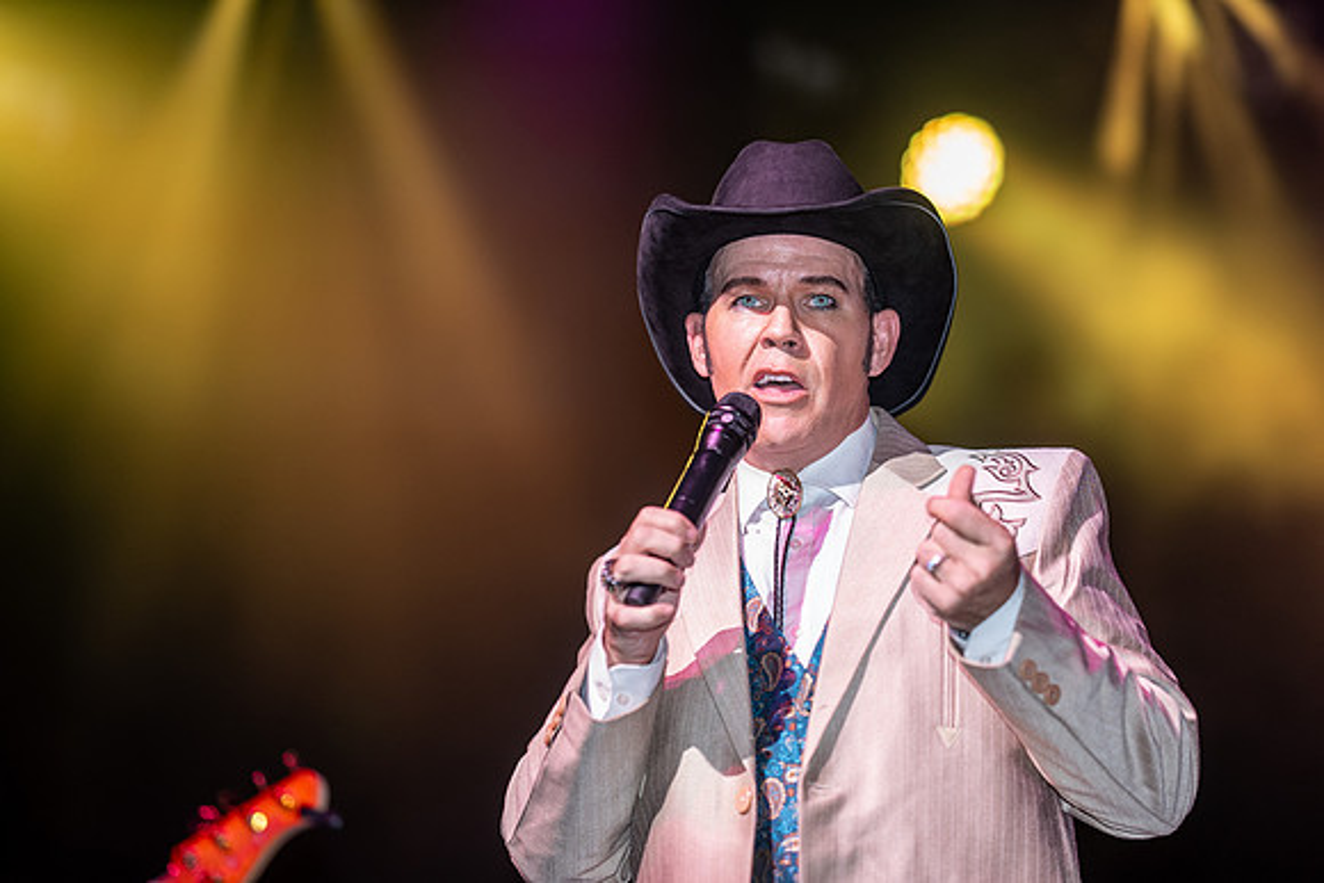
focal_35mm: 135
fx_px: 4966
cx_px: 662
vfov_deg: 10.2
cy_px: 442
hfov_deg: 15.2
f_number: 1.8
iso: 320
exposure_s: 1/250
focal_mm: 135
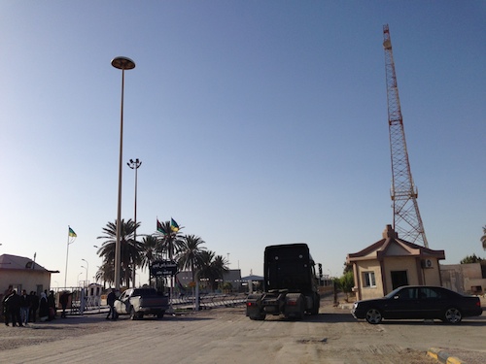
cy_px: 182
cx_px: 243
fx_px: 463
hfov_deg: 55.4
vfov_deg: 42.9
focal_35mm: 33
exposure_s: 1/3012
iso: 50
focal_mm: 4.12
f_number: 2.4
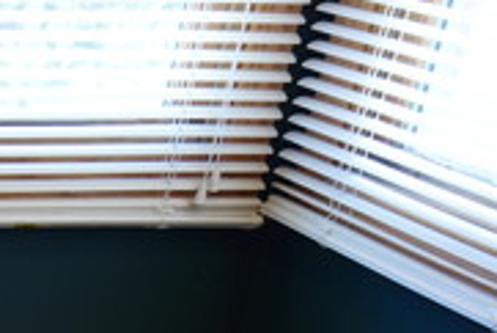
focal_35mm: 99
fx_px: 1368
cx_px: -365
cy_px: 546
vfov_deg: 12.9
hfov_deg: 17.3
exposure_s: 1/100
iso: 250
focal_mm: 10.4
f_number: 1.8
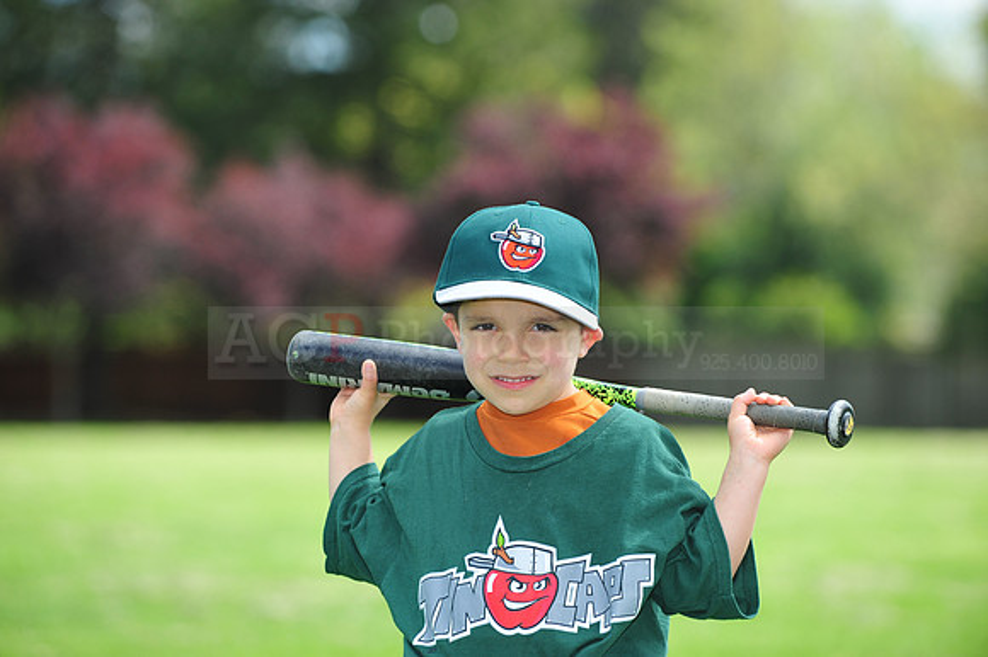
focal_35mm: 175
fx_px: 4800
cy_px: 328
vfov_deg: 7.8
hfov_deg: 11.8
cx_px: 494
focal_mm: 175
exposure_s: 1/1000
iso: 400
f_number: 5
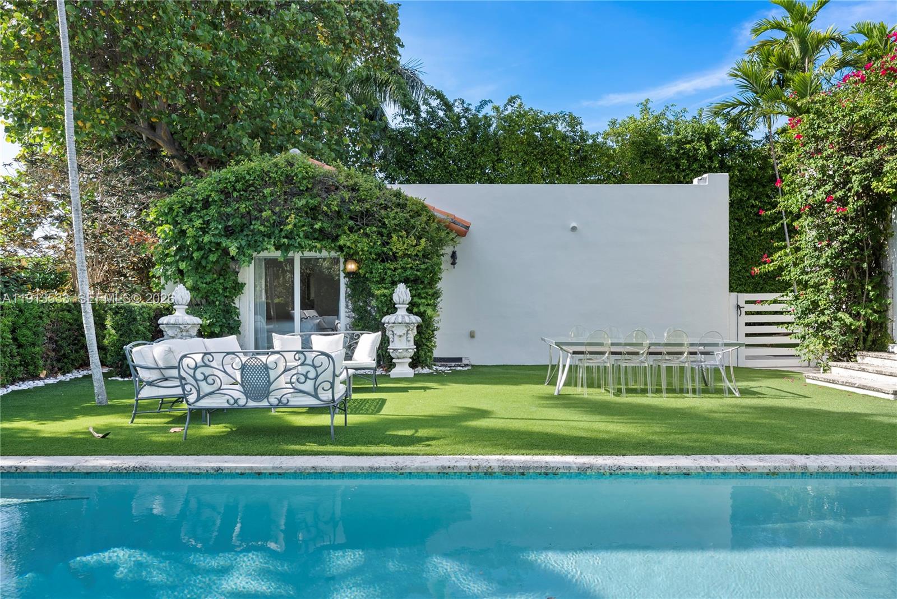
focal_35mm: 24
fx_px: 598
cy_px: 300
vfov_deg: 53.2
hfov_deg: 73.7
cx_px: 448
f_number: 8
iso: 100
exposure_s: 1/20
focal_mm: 24
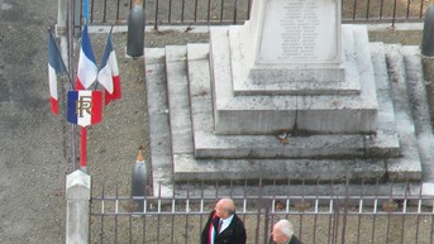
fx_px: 3775
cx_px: -51
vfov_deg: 3.7
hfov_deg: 6.5
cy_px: 322
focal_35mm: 328
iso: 64
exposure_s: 1/86
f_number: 4.5
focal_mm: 22.9
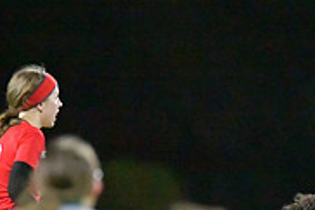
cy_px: 185
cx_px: 341
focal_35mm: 958
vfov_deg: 1.4
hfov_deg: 2.2
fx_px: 8375
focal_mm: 300
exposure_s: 1/2500
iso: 25600
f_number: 2.8
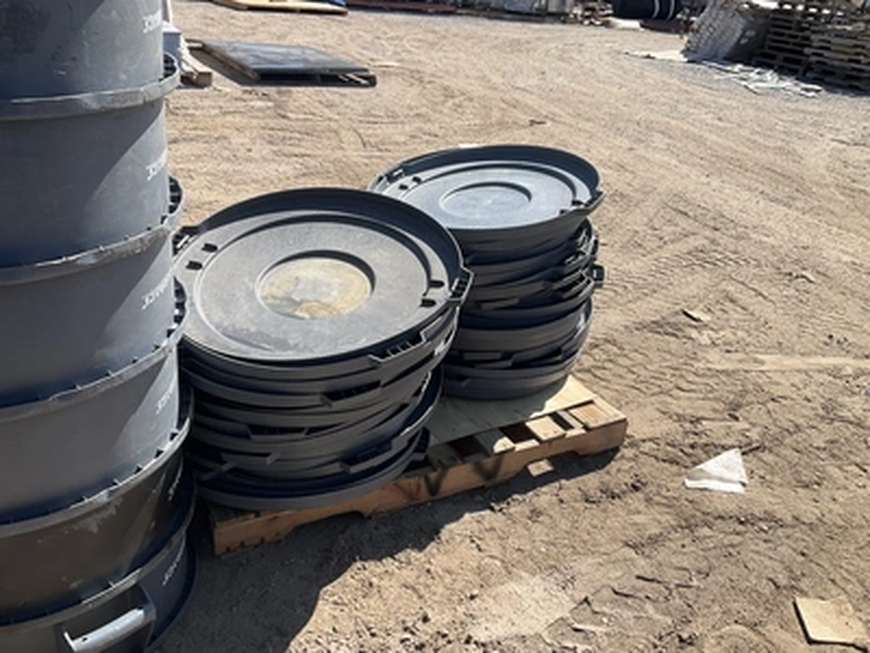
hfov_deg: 61.7
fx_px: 729
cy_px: 326
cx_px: 435
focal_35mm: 29
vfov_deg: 48.2
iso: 25
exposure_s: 1/1451
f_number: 1.8
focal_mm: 3
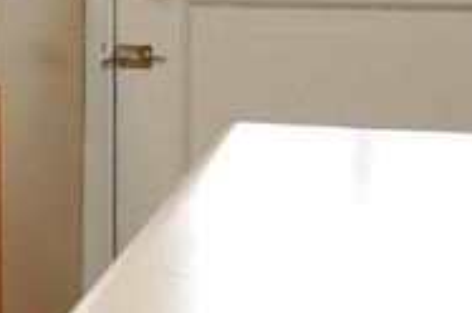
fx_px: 2069
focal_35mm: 158
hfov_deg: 10.9
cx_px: -692
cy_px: -18
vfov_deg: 8.6
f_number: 2.8
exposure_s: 1/80
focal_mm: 17
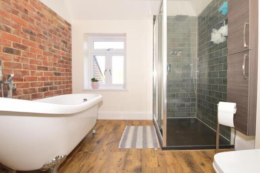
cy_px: 82
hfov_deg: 89.8
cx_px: 143
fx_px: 130
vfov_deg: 67.3
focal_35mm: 18
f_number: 7.1
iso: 400
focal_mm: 10
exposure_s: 1/60
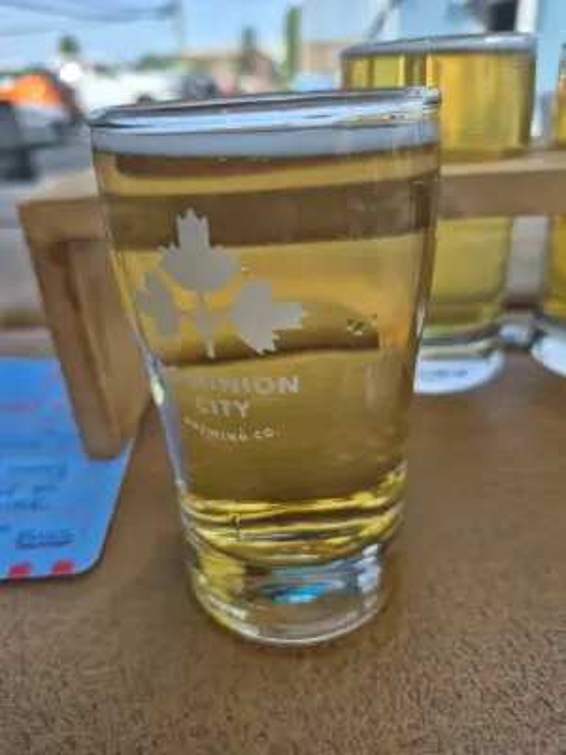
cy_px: 378
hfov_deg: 58.9
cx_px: 283
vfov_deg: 73.9
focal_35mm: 23
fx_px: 501
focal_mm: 5.4
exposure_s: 1/564
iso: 25
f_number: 1.8
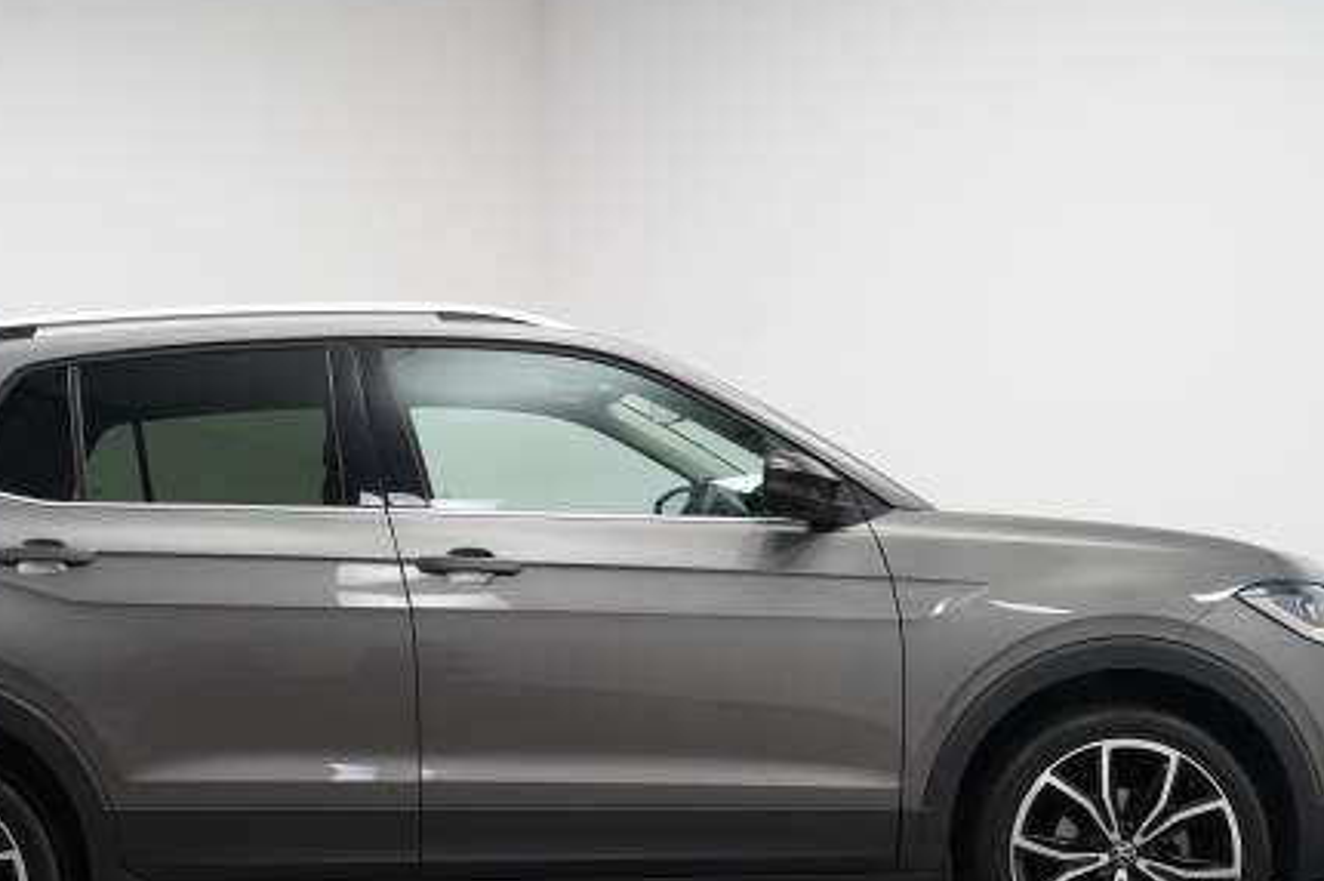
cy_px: 564
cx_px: 545
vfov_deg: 19.9
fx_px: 2500
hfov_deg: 29.6
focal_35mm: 68
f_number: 4
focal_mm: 45.7
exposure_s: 1/160
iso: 1600
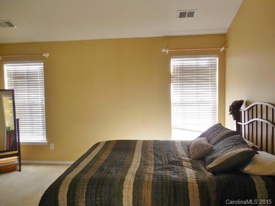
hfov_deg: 69.4
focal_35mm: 25
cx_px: 138
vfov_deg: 54.9
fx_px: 199
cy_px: 103
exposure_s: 1/30
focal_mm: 4.5
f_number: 3.3
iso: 160
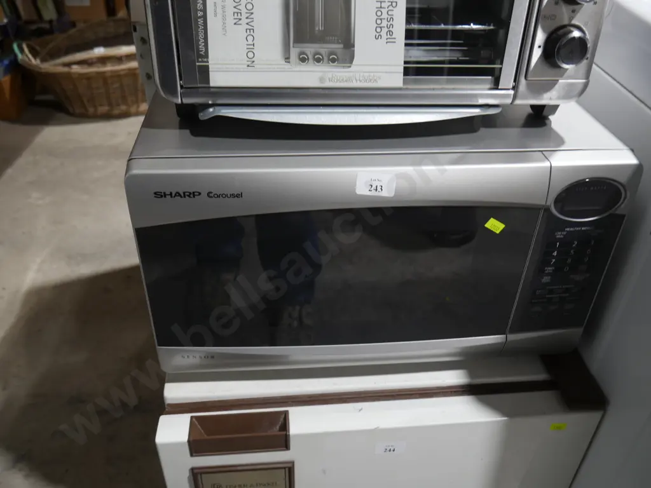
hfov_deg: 60.0
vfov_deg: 46.8
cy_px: 244
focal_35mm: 30
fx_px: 564
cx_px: 326
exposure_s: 1/60
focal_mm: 15
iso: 320
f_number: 3.6
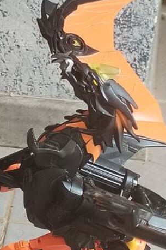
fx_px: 754
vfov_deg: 18.5
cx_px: 25
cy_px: 214
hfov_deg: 12.5
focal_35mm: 109
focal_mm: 4.75
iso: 159
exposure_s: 1/50
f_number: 1.8
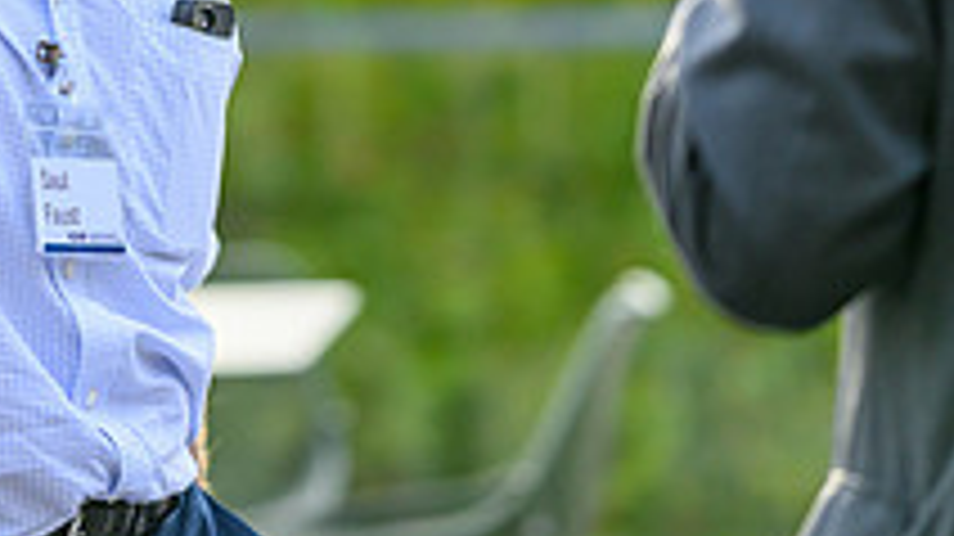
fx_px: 6194
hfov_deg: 8.8
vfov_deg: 4.9
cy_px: -254
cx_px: 117
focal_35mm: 245
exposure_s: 1/1600
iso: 450
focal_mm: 85
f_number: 1.8
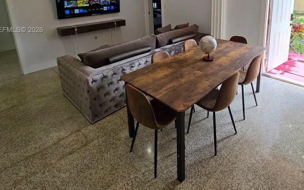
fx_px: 174
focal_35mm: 21
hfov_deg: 81.2
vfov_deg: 52.4
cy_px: 30
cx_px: 185
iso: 32
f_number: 1.9
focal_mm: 2.2
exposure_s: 1/120
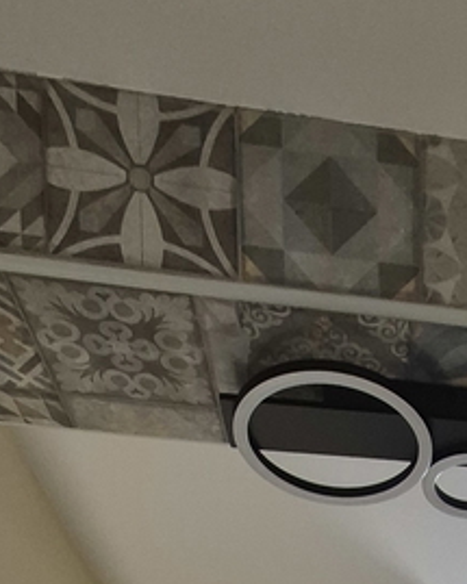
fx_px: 882
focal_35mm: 51
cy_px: 1146
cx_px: 521
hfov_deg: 27.1
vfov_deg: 19.9
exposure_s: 1/50
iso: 100
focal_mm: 1.74
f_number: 2.2
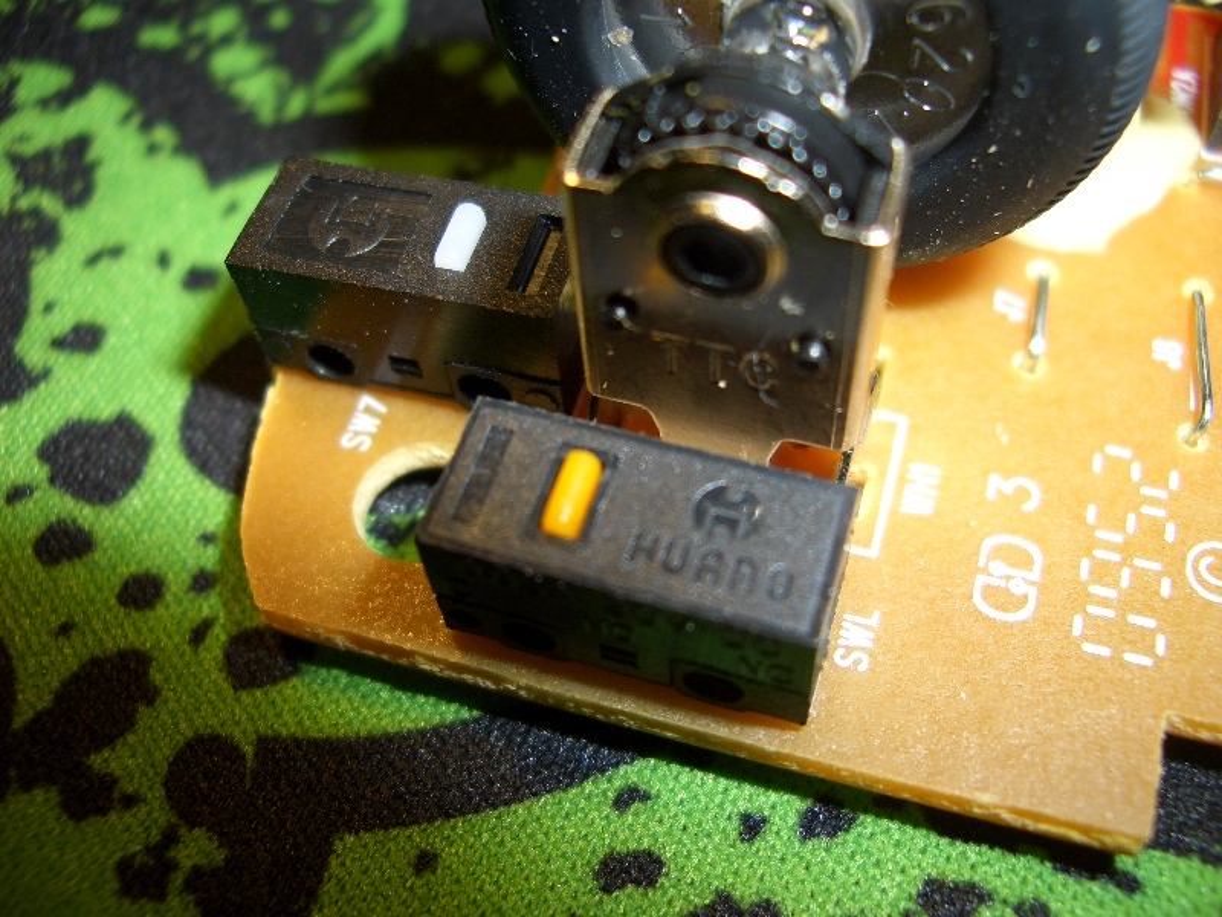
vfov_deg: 40.7
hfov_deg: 52.6
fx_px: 1236
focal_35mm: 35
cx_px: 611
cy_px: 458
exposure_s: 1/60
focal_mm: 5.8
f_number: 2.6
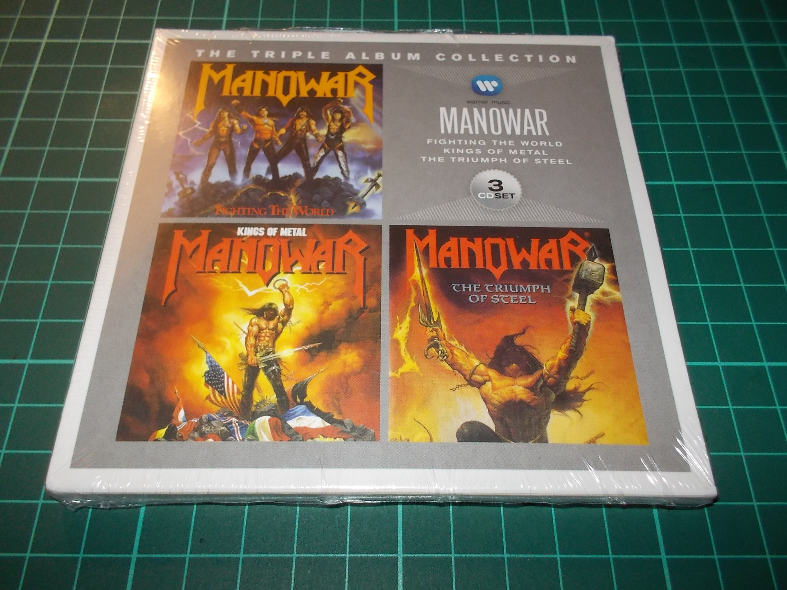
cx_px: 394
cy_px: 295
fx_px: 659
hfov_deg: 61.7
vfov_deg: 48.2
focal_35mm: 29
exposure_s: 1/30
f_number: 3.3
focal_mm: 4.1
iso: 200
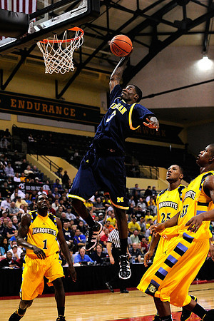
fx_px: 624
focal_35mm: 70
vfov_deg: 28.8
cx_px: 107
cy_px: 160
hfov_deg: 19.5
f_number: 3.5
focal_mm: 70
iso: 3200
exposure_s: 1/800
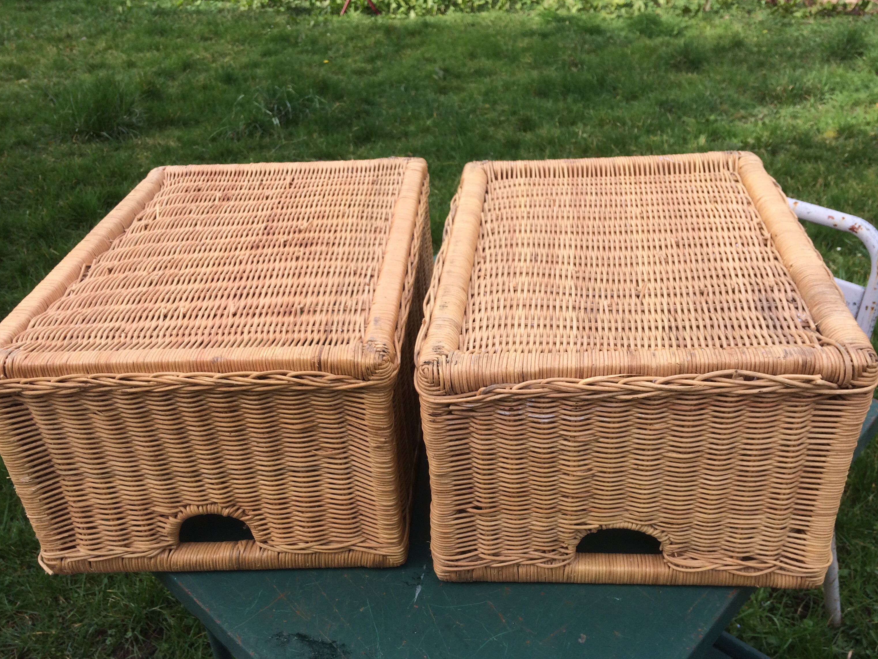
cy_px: 349
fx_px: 786
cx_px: 465
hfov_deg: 58.3
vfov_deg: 45.4
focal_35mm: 31
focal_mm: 4.15
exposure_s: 1/406
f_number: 2.2
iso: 32
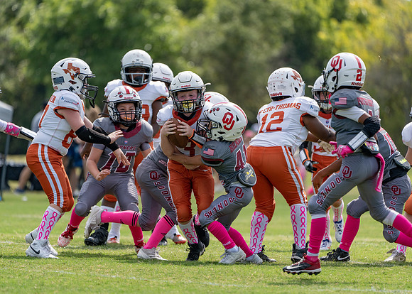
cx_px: 206
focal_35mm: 419
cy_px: 147
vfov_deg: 3.4
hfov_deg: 4.8
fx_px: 4903
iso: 500
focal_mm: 400
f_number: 5.6
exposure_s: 1/1600
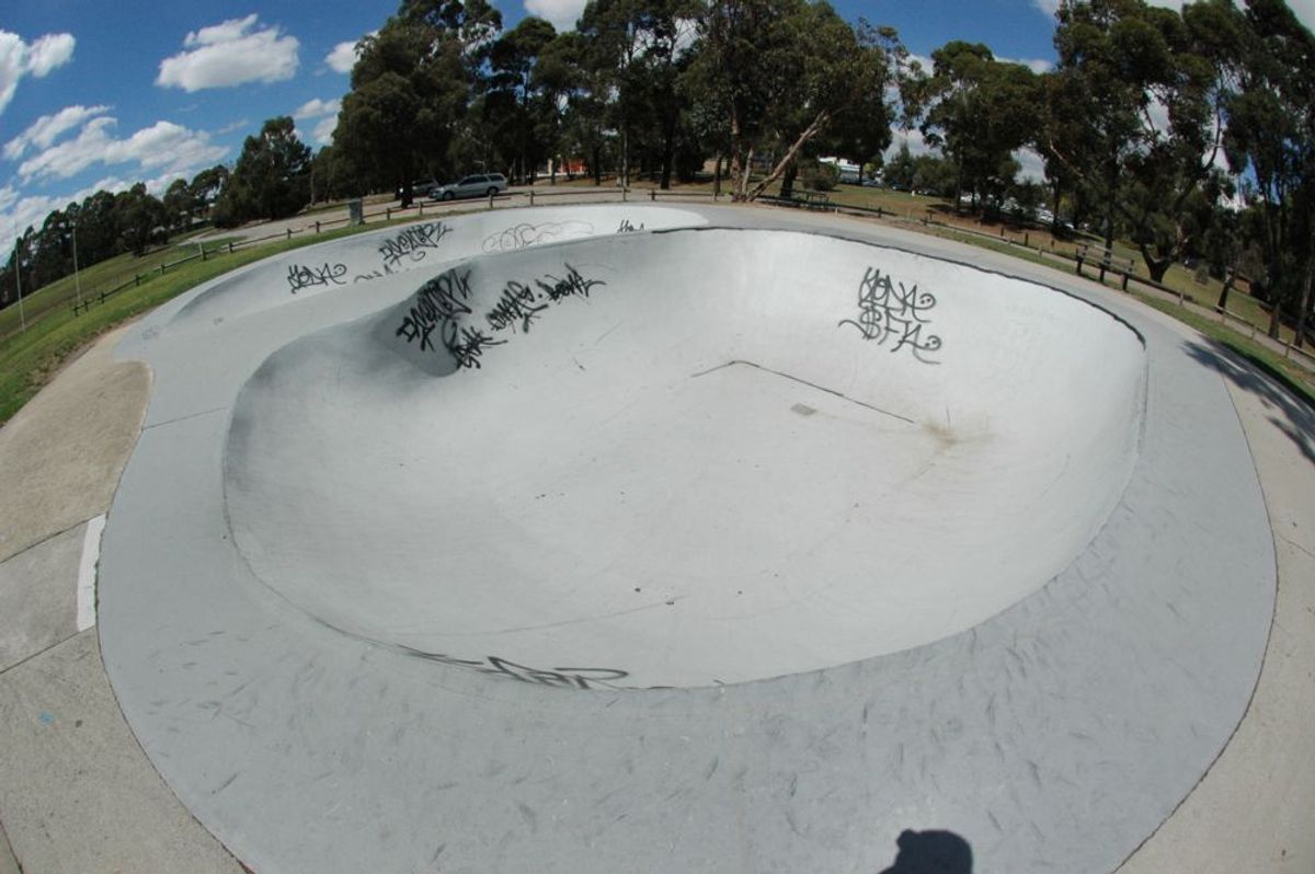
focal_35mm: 16
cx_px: 658
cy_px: 437
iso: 800
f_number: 16
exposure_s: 1/1000
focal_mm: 10.5
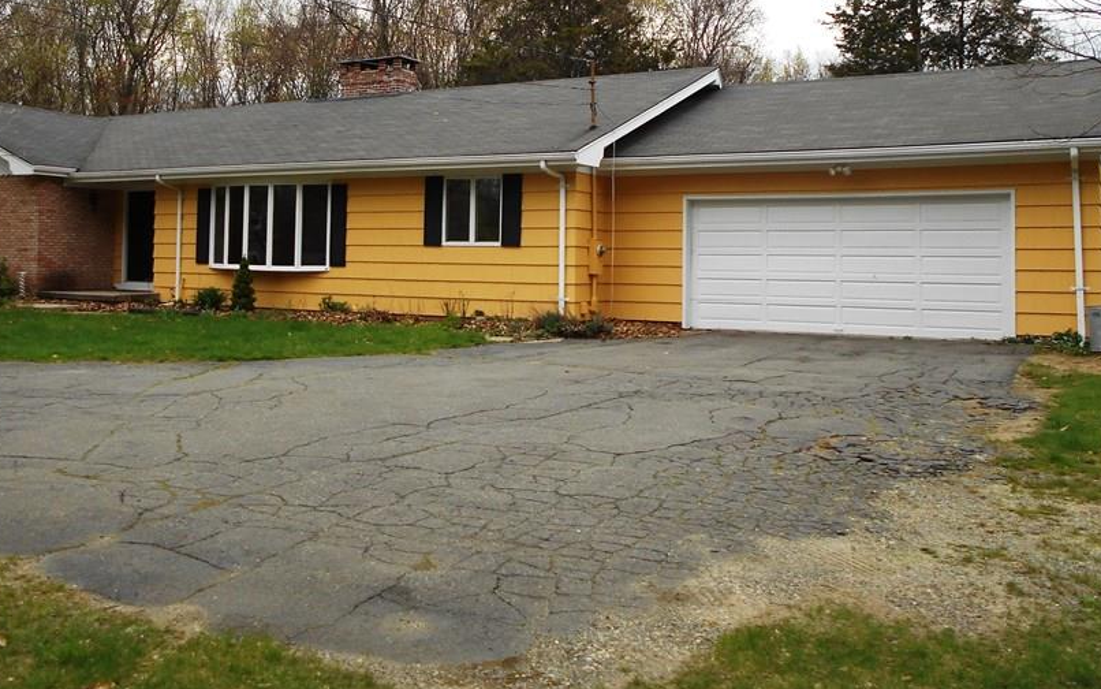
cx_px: 482
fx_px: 1050
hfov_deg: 55.2
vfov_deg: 35.8
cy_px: 212
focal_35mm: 35
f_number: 3.2
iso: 80
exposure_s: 1/125
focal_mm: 4.6
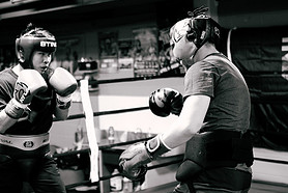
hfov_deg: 27.6
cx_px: 110
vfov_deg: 18.7
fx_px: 585
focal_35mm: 73
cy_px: 117
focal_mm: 35
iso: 1600
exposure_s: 1/500
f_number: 1.4
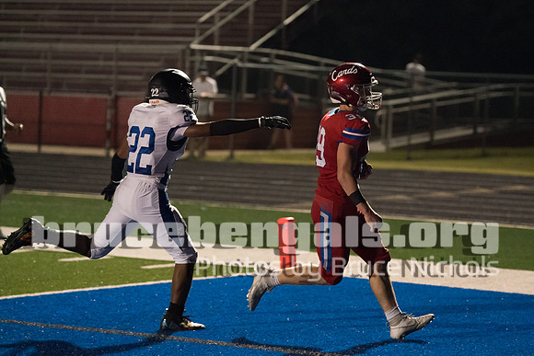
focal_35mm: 142
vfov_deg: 9.7
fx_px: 2106
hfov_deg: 14.4
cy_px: 152
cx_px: 308
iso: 12800
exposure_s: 1/1250
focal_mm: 122
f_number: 2.8
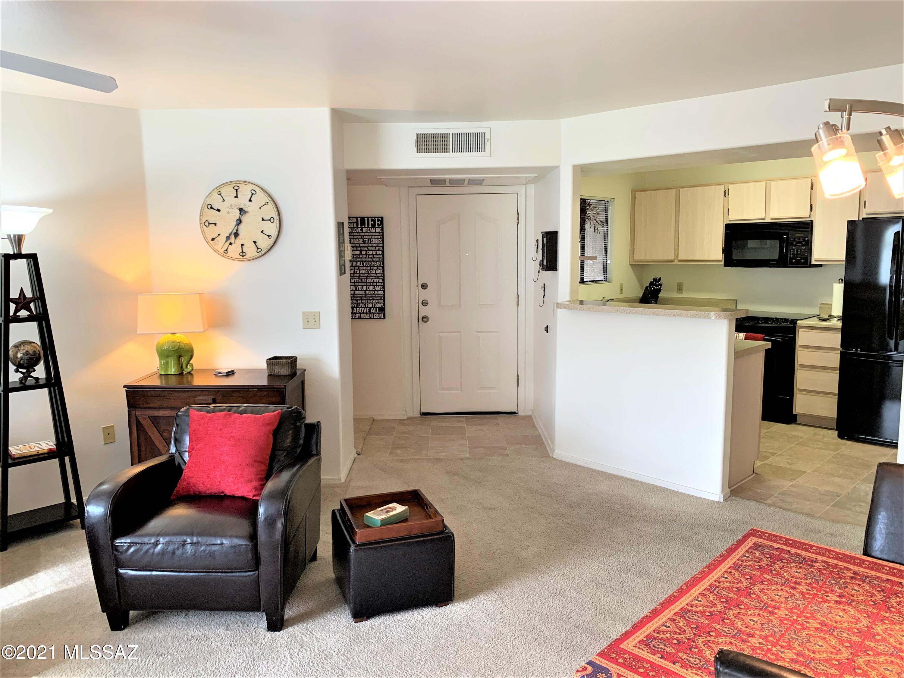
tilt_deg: -6.4
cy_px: 339
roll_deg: +0.4
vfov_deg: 53.1
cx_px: 452
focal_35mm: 26
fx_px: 679
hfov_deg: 67.3
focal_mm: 4.25
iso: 80
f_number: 1.8
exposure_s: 1/60
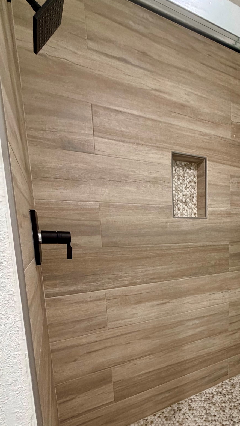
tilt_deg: -9.4
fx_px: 226
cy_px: 269
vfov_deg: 84.8
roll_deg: +1.4
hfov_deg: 53.3
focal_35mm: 20
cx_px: 181
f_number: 2.2
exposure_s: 1/60
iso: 320
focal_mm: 2.22
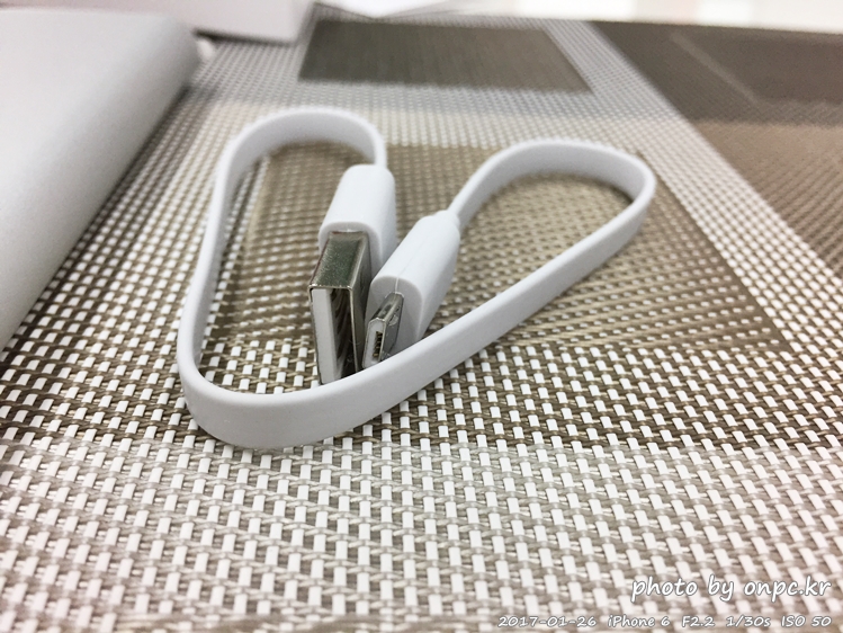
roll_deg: -1.5
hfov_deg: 61.7
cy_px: 316
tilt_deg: -34.0
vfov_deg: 48.2
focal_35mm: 29
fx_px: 706
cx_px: 422
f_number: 2.2
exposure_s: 1/30
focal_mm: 4.15
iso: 50
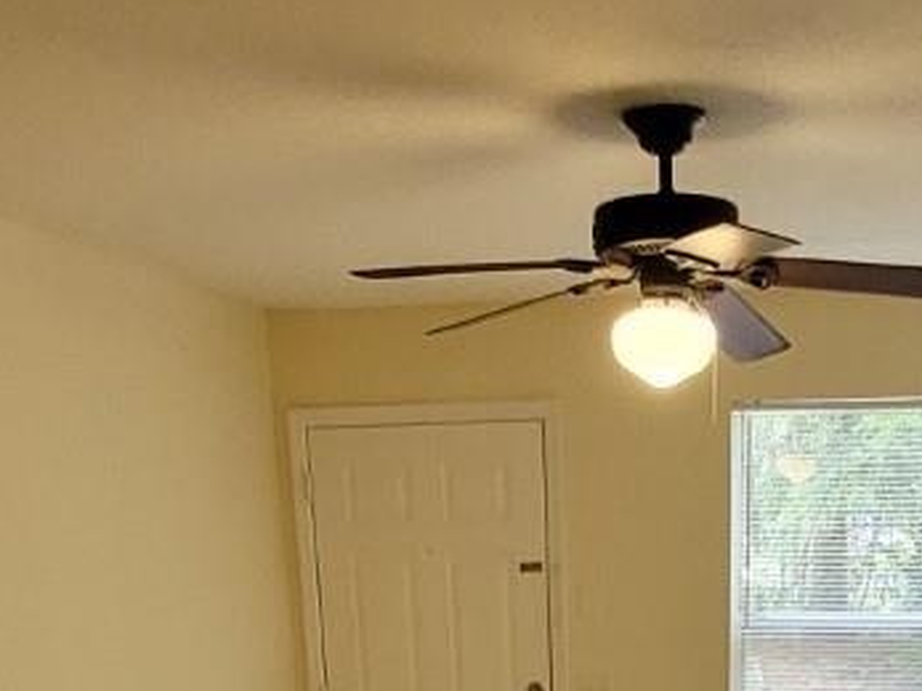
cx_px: 593
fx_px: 1438
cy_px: 1042
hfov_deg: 35.3
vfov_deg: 22.2
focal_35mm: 54
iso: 250
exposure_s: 1/60
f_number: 2.2
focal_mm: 1.74
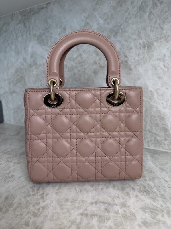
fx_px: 158
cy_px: 114
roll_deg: +1.4
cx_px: 86
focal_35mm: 24
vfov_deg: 71.6
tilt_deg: -12.9
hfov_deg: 56.8
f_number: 1.78
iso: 64
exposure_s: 1/120
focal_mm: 6.76
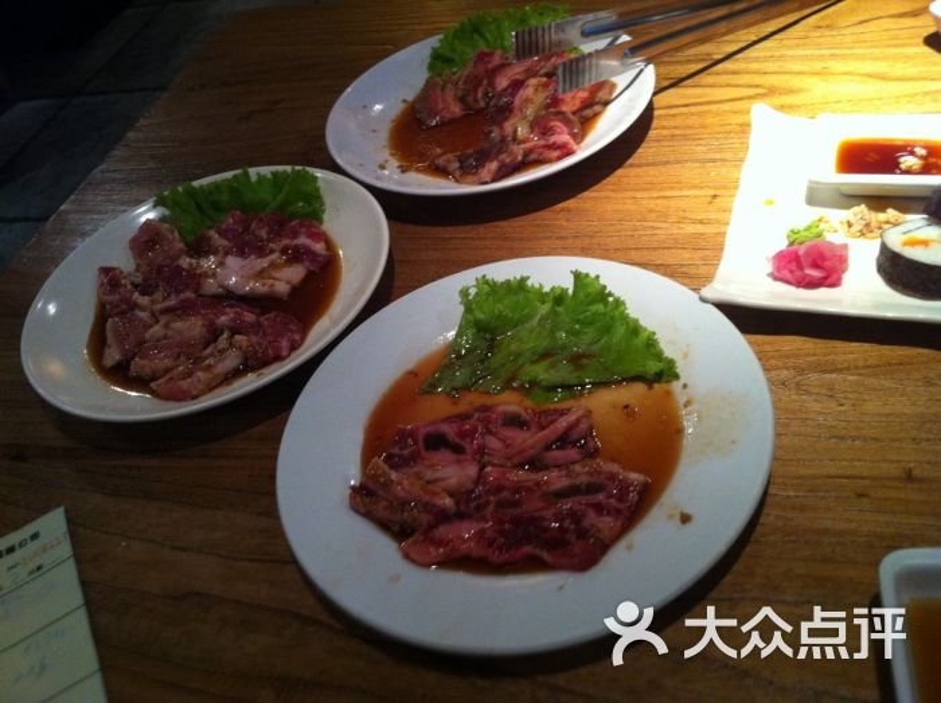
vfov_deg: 40.6
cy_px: 352
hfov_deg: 52.7
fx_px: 950
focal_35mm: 35
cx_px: 470
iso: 200
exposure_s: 1/17
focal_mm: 3.85
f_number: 2.8
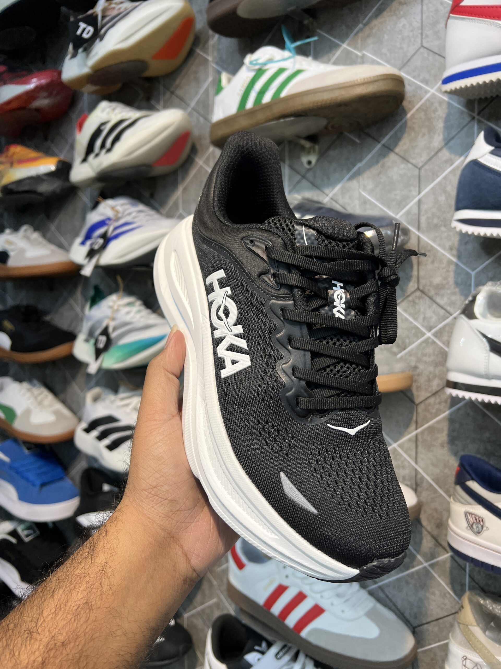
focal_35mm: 26
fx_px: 502
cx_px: 250
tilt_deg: -3.0
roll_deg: +0.9
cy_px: 334
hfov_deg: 53.1
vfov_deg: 67.3
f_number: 1.5
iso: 50
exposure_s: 1/100
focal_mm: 5.7
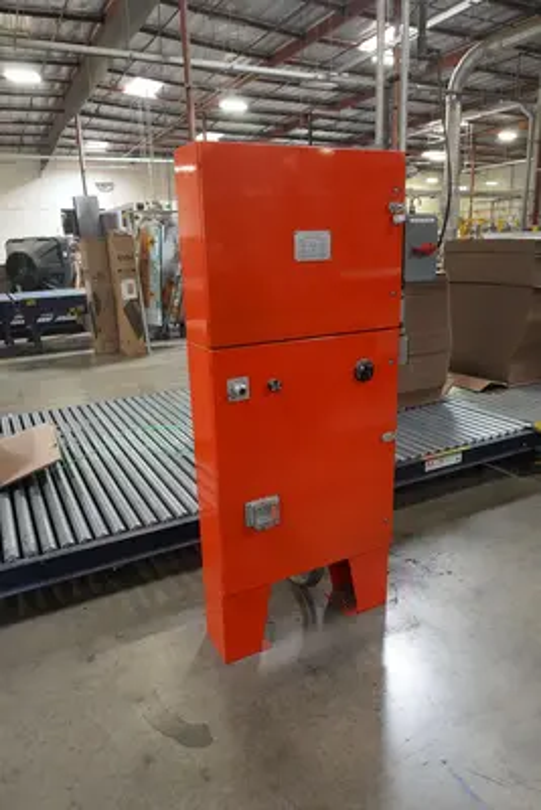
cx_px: 270
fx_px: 540
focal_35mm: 24
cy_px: 405
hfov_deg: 53.2
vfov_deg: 73.7
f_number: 1.8
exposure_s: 1/250
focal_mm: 8.8
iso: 2000
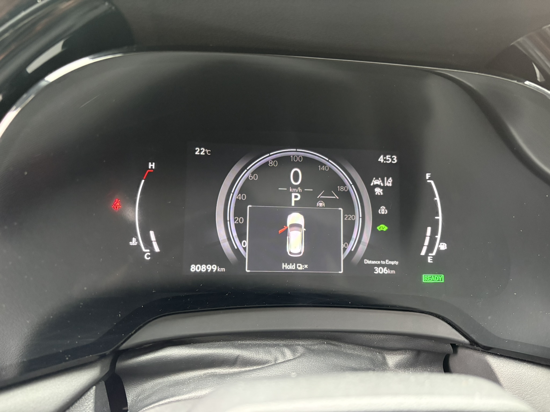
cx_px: 275
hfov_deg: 67.3
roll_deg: -3.8
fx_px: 413
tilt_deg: -16.0
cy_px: 206
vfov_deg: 53.1
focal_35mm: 26
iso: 640
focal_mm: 5.96
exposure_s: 1/36
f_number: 1.6
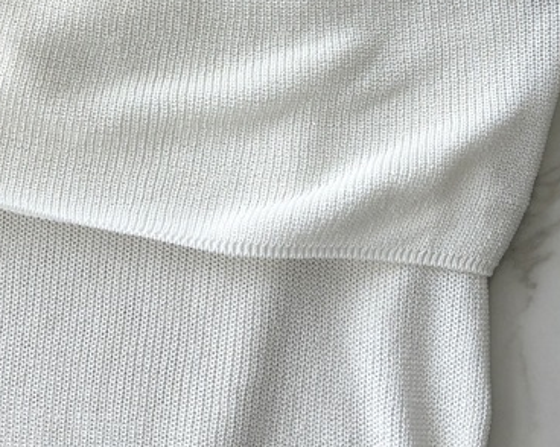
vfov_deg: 21.1
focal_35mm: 69
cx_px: 88
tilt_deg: -74.2
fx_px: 1143
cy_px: -33
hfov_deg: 26.8
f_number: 1.6
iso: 40
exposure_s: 1/122
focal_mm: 5.96
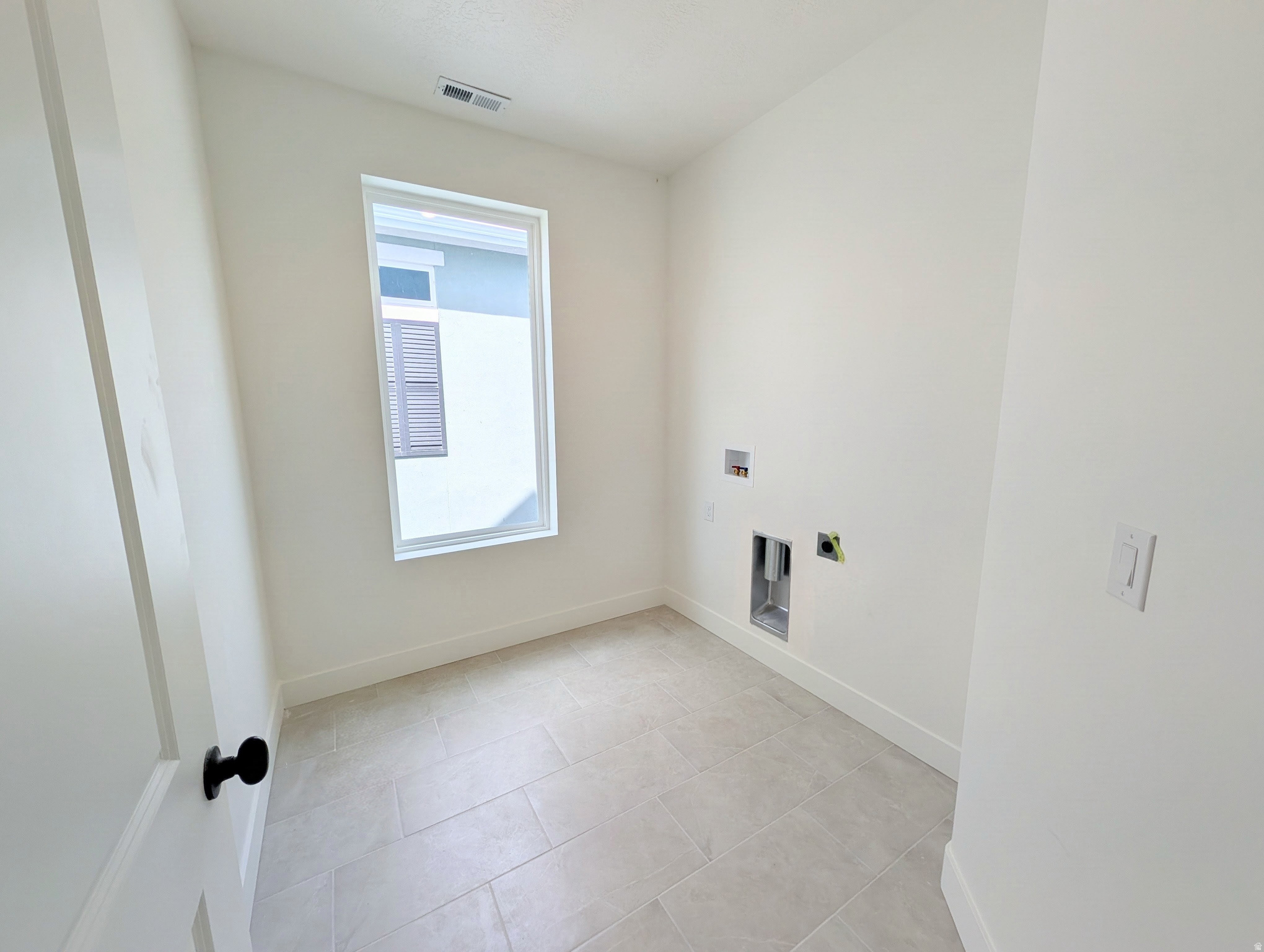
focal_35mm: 12
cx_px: 632
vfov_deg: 94.6
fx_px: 439
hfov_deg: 110.5
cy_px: 476
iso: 37
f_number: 1.7
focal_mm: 2.02
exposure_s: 1/672
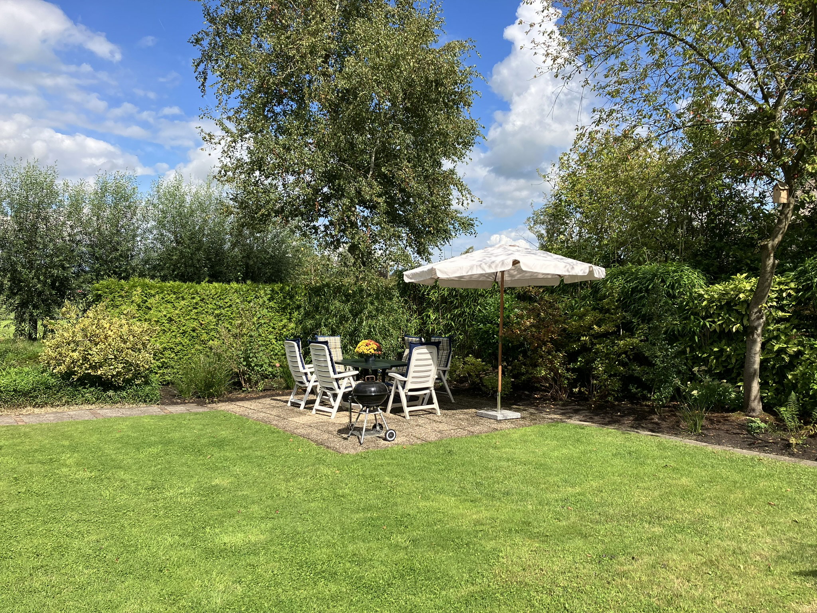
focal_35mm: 28
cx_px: 408
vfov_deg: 49.7
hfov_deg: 63.4
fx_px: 661
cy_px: 306
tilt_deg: -1.3
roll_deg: +0.0
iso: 32
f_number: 1.8
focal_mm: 3.99
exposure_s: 1/1675
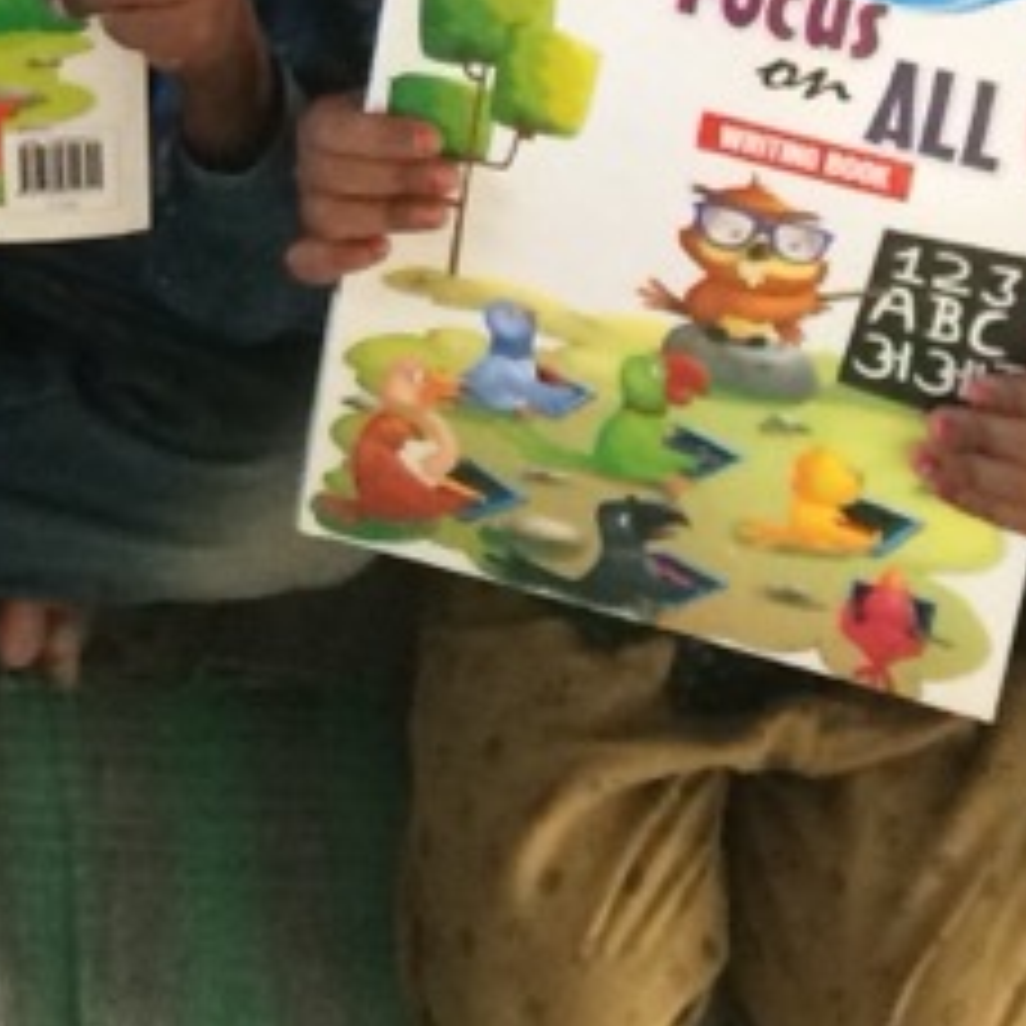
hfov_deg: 11.2
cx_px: -810
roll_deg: -0.7
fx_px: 4896
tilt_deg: -33.0
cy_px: -1096
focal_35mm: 146
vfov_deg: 10.8
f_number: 2.2
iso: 250
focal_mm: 4.15
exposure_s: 1/33
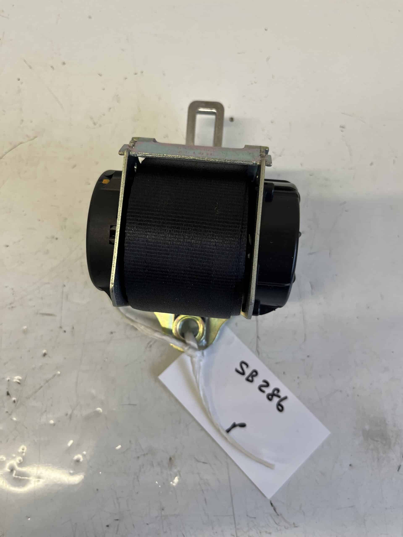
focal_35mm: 26
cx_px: 202
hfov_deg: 53.1
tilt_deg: -76.0
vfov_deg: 67.3
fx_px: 404
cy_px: 268
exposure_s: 1/100
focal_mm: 5.1
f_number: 1.6
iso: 125
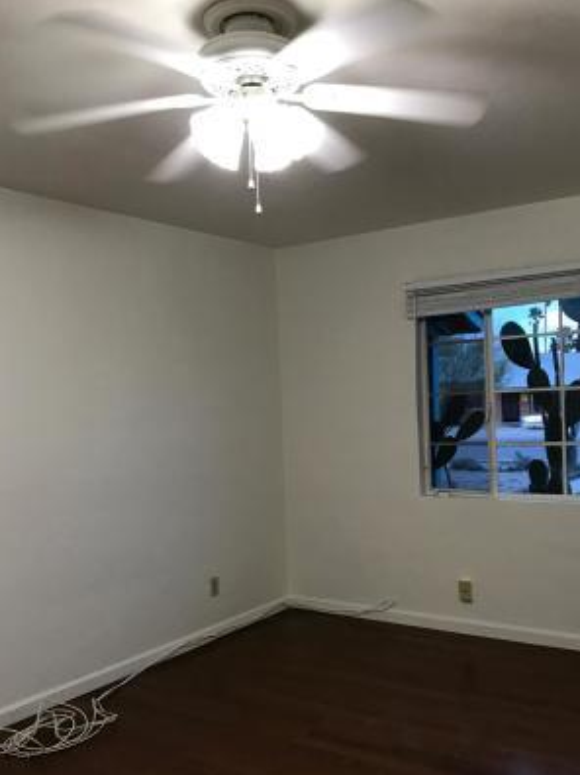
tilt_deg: -1.4
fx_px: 760
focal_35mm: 34
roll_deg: +1.7
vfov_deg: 53.8
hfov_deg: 41.6
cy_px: 438
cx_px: 337
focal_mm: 3.99
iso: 32
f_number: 1.8
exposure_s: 1/30
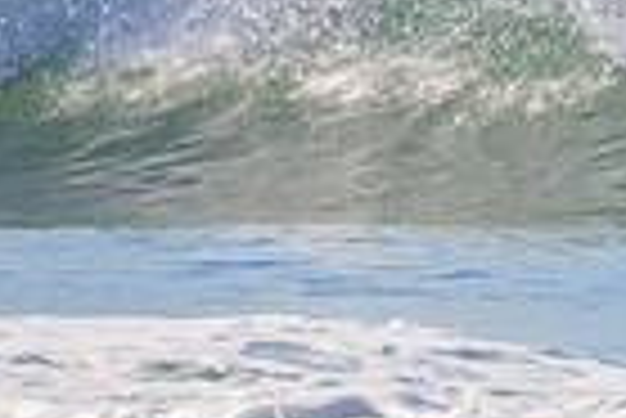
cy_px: -227
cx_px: 1184
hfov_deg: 0.6
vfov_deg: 0.4
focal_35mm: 3337
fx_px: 58086
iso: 1600
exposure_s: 1/2000
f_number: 11
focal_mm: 800
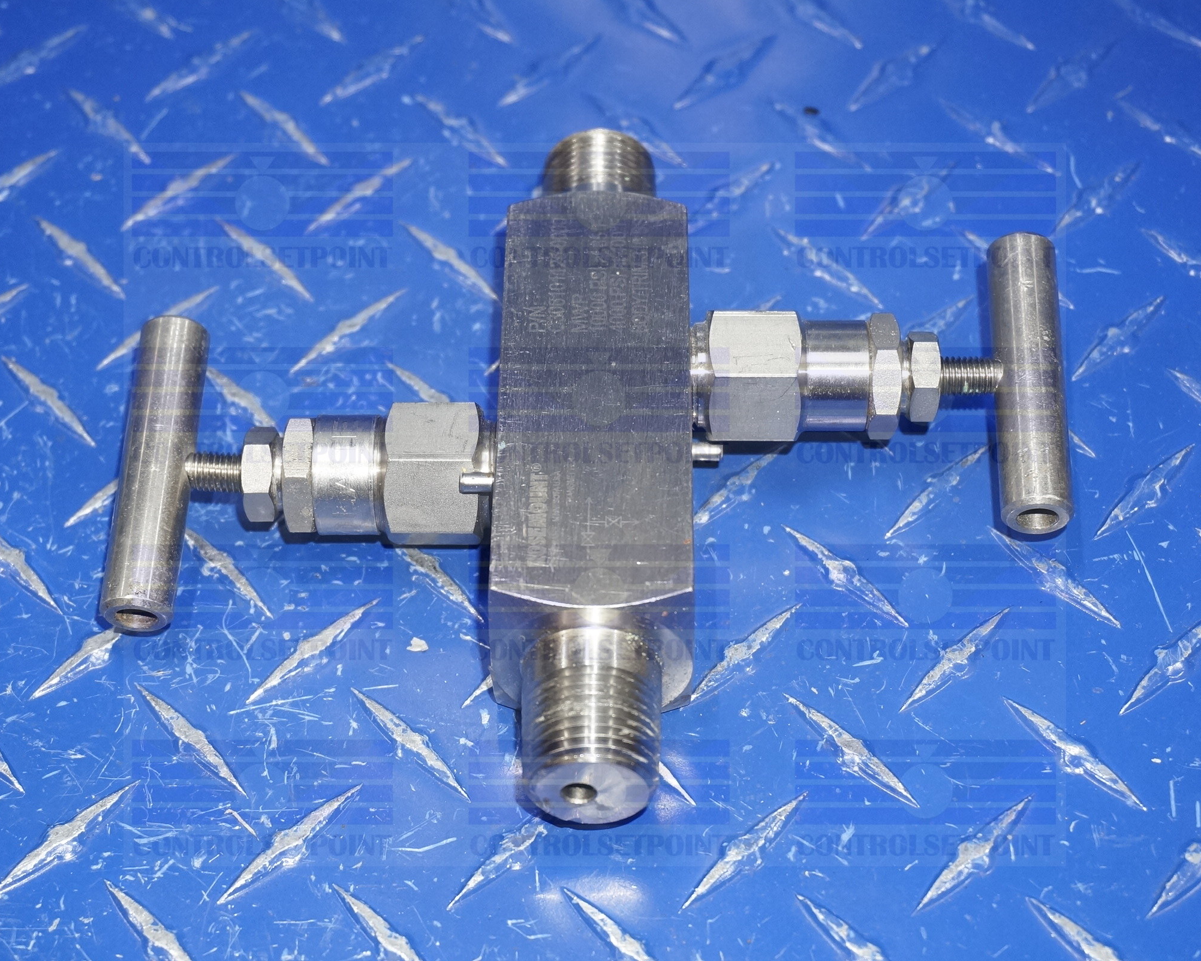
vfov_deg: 24.0
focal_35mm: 64
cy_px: 475
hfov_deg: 29.8
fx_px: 2259
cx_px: 565
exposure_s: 1/100
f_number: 5.6
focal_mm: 37
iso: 800
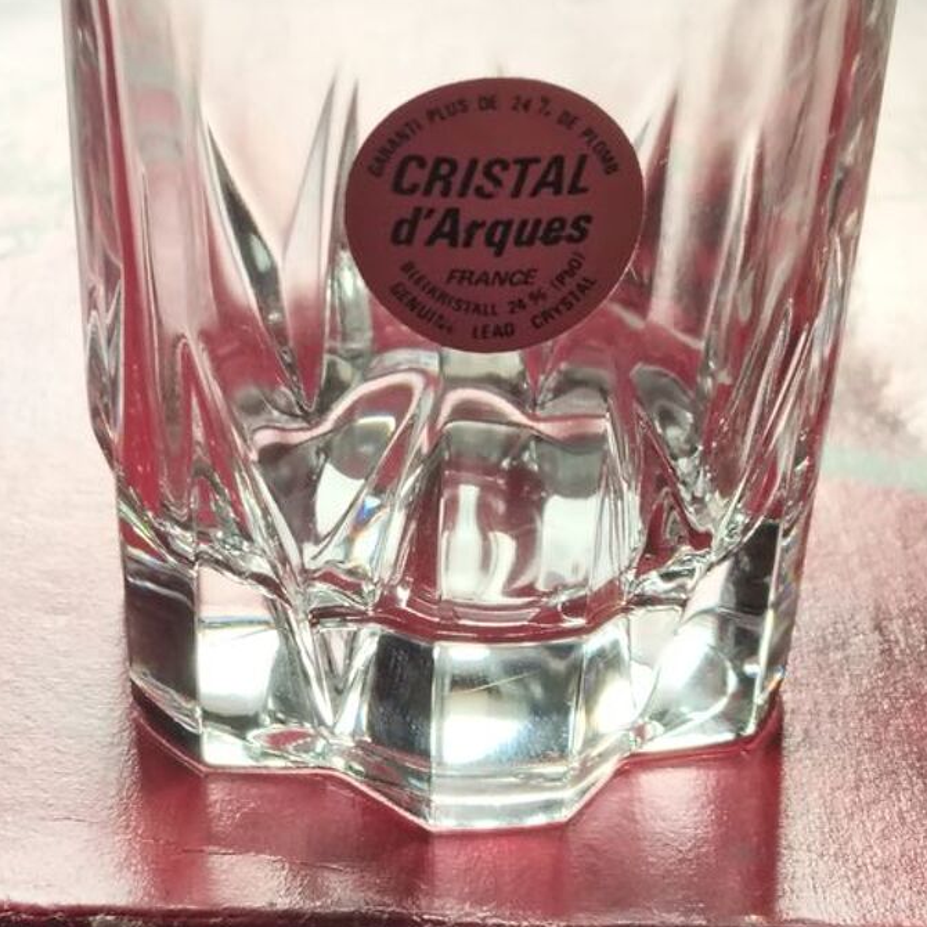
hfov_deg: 19.7
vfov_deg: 19.7
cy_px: 493
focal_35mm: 88
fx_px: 2666
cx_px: 347
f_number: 1.8
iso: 107
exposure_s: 1/33.3
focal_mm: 4.15
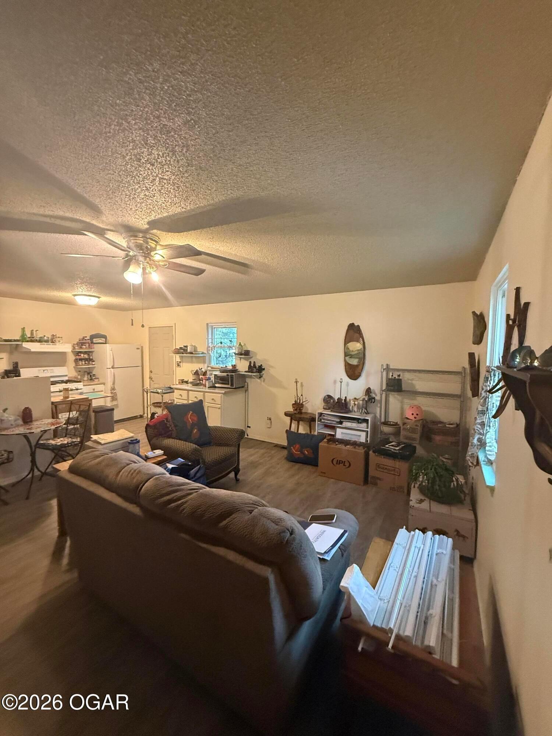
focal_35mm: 14
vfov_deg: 102.1
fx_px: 298
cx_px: 276
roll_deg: -1.2
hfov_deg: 85.7
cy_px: 368
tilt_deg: -3.7
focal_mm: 2.22
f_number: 2.2
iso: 800
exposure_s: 1/60
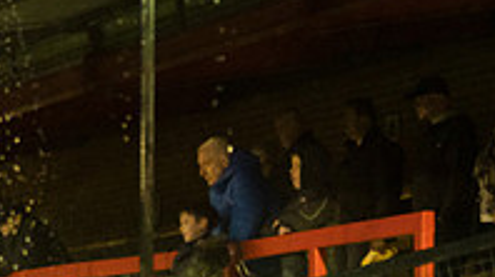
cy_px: 250
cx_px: -35
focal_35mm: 215
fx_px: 2820
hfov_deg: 9.9
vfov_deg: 5.6
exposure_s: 1/400
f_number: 2.8
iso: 5000
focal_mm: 70
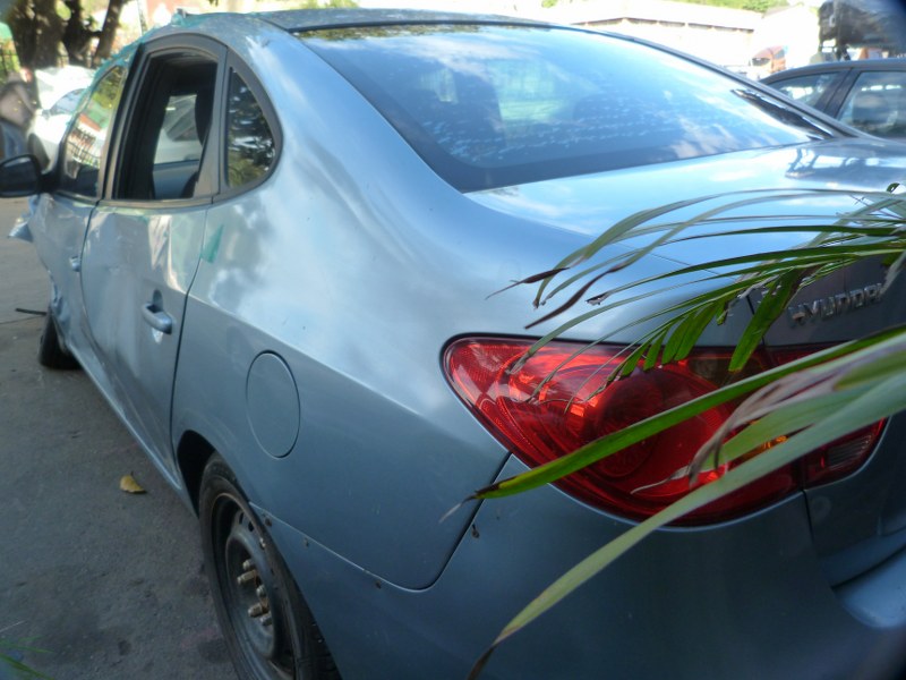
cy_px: 340
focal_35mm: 25
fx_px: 654
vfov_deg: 54.9
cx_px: 453
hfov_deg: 69.4
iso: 125
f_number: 2.8
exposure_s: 1/125
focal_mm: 4.5
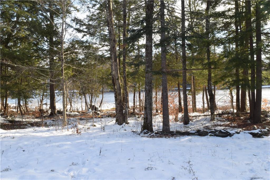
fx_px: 270
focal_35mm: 36
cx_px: 135
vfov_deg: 36.8
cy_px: 90
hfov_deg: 53.1
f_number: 25
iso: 100
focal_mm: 24
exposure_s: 1/5
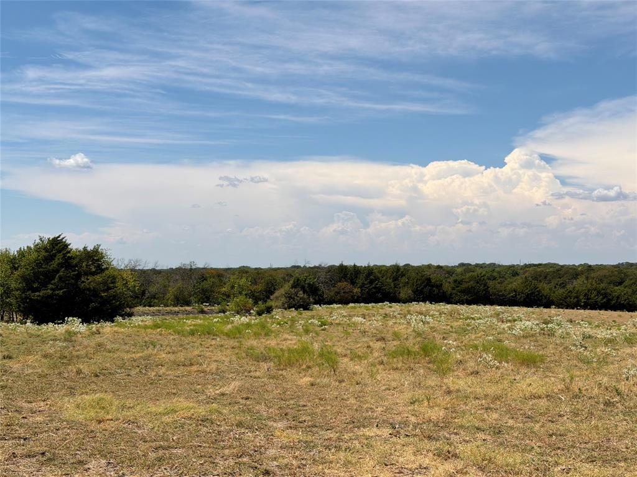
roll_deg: +0.2
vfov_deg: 30.3
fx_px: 883
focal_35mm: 48
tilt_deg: +3.6
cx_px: 318
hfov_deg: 39.7
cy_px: 238
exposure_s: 1/9901
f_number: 1.78
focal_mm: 6.76
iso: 80
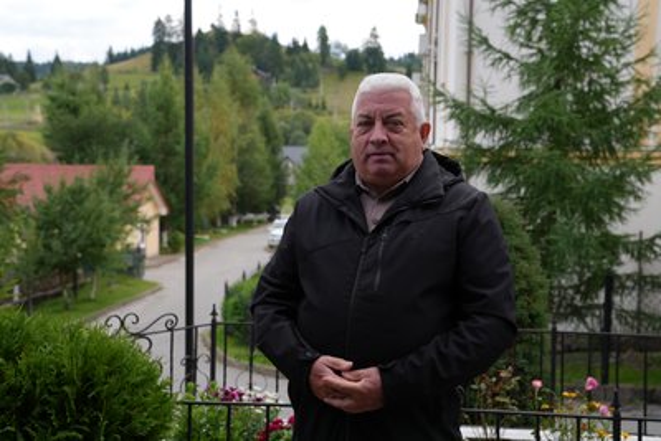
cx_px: 330
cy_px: 220
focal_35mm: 45
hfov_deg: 43.6
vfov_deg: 29.9
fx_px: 827
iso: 100
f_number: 5
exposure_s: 1/160
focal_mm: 45
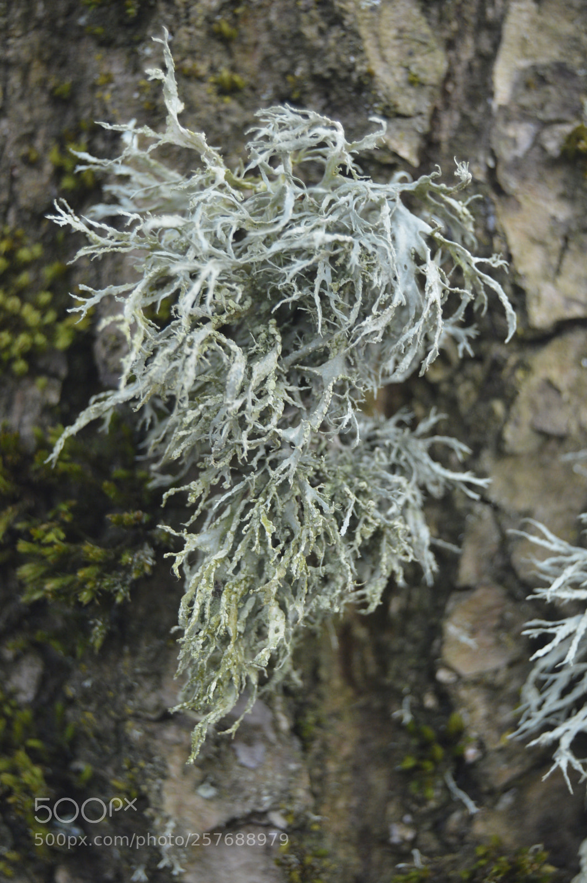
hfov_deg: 16.5
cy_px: 442
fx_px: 2021
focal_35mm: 82
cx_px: 294
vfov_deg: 24.6
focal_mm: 55
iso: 720
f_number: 5.6
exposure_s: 1/60
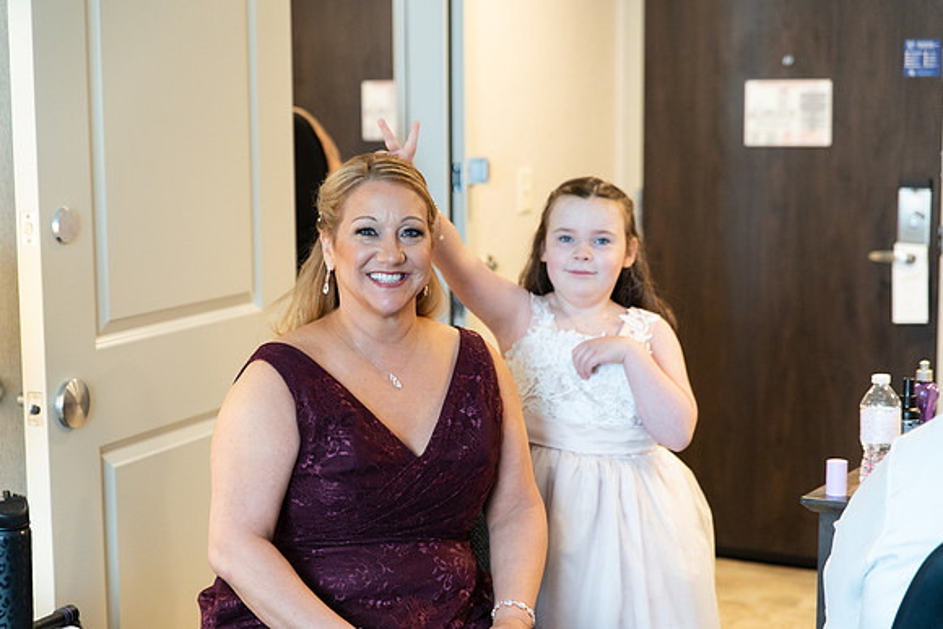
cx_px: 472
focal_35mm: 70
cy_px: 314
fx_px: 1834
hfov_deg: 28.8
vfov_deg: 19.5
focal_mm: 70
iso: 2000
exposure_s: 1/250
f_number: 2.8
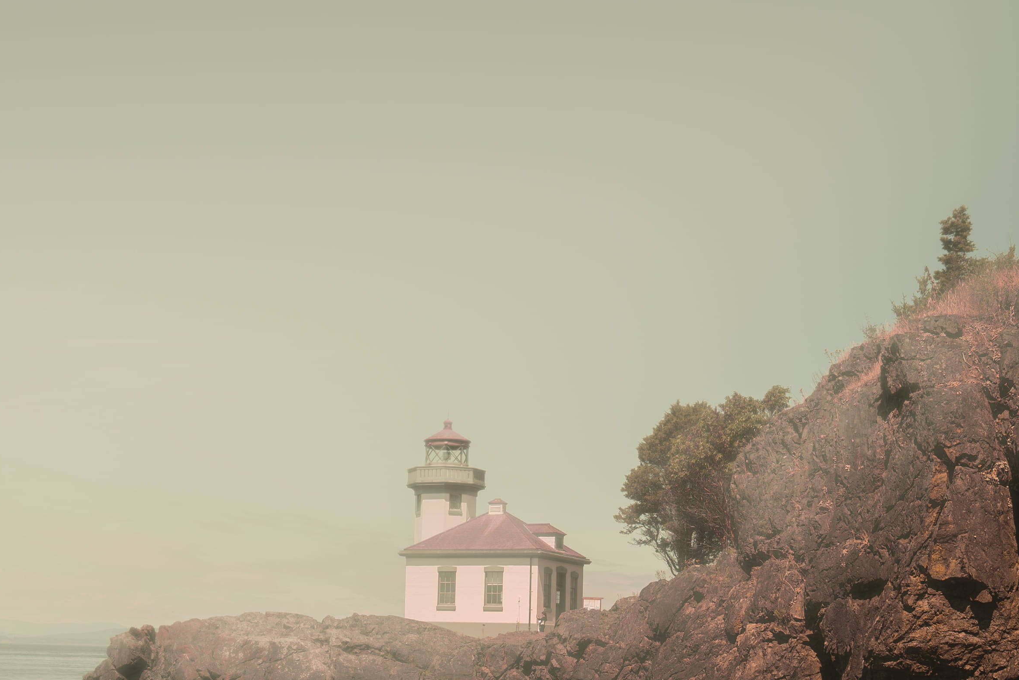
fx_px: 1586
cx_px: 415
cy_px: 555
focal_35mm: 56
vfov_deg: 23.8
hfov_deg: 35.5
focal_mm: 31
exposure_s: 1/1250
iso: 100
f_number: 4
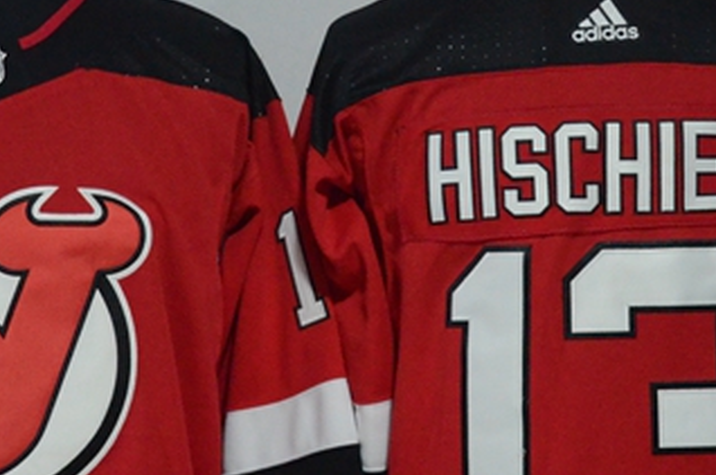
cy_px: 326
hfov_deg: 11.4
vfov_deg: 7.6
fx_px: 3594
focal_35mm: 181
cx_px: 338
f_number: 4.5
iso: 4000
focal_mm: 48
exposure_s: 1/60
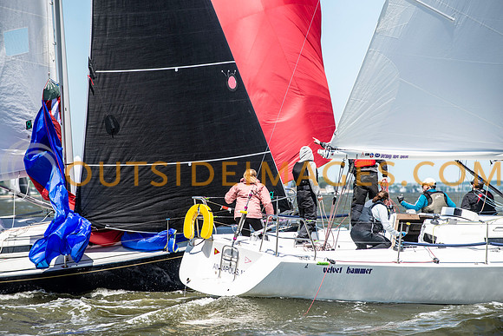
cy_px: 168
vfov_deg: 6.9
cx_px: 252
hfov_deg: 10.3
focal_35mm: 200
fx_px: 2795
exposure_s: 1/1600
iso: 320
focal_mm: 200
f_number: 5.6
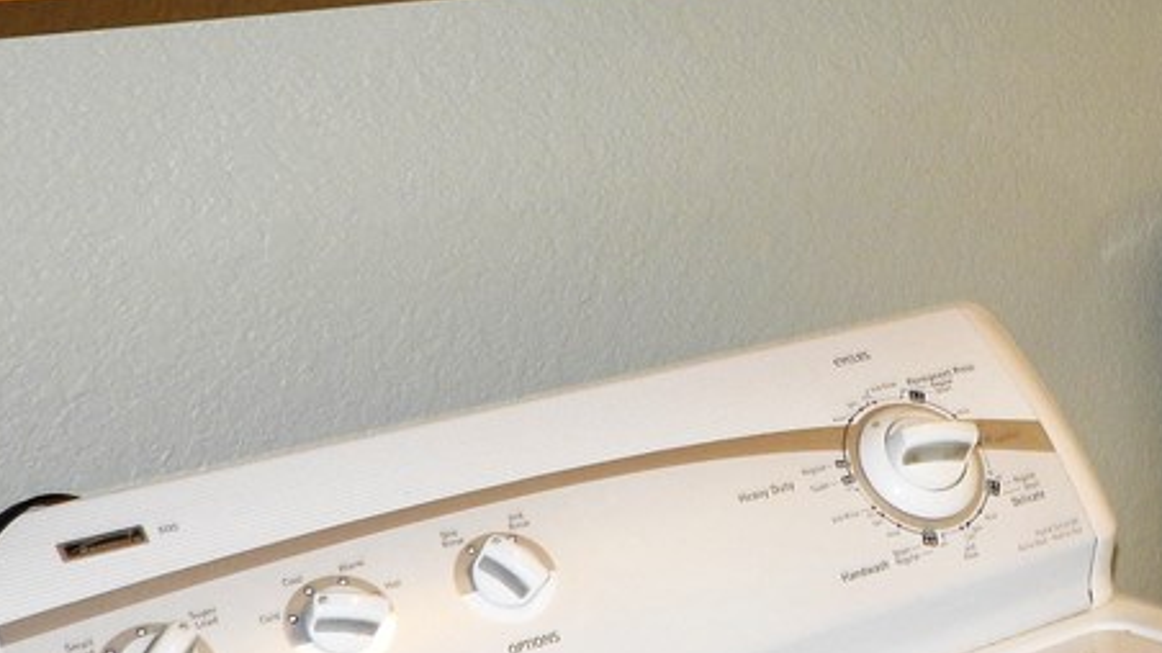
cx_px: 1262
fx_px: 2280
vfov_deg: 15.9
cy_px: -28
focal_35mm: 74
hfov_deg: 26.5
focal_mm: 5.4
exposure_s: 1/30
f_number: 3.5
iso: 200
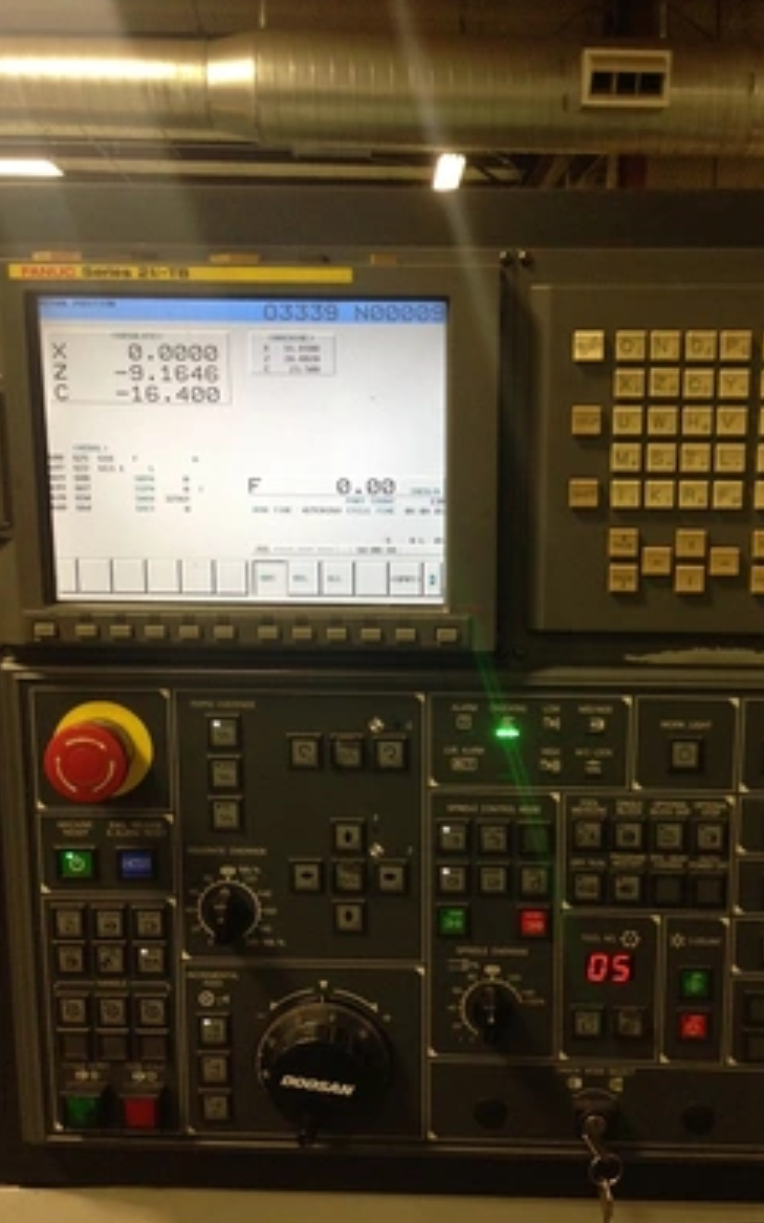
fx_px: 1200
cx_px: 465
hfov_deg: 35.2
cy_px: 613
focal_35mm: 36
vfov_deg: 54.0
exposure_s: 1/20
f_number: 2.4
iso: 125
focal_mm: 4.12
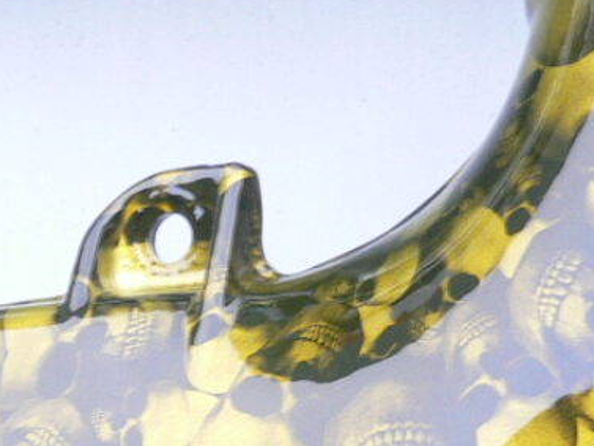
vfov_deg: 10.8
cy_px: 745
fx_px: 2231
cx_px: 136
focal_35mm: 130
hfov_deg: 15.1
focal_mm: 5.8
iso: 100
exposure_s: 1/30
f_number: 2.8
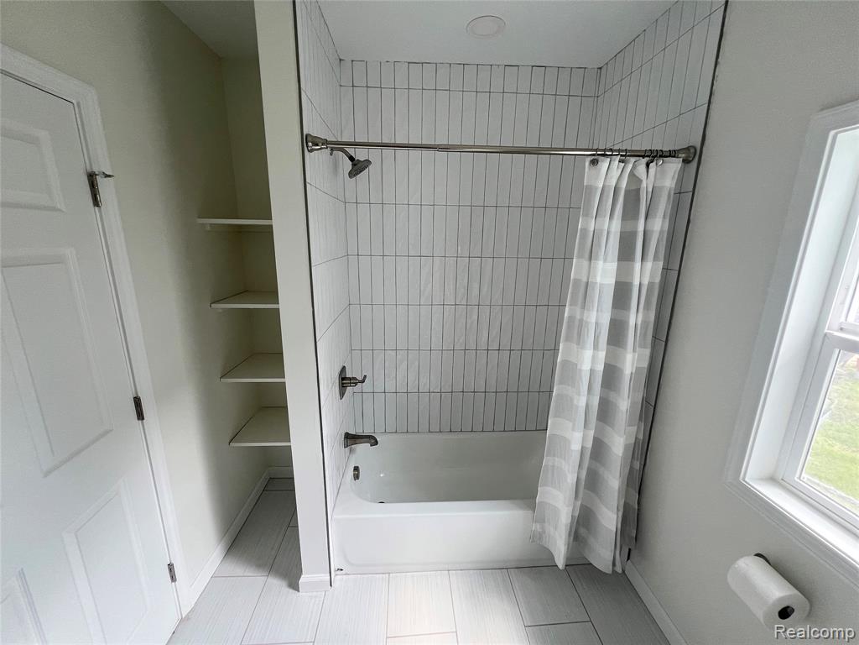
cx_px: 430
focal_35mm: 13
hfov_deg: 106.2
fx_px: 323
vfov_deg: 89.9
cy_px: 322
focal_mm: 1.57
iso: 80
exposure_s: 1/99
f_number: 1.8
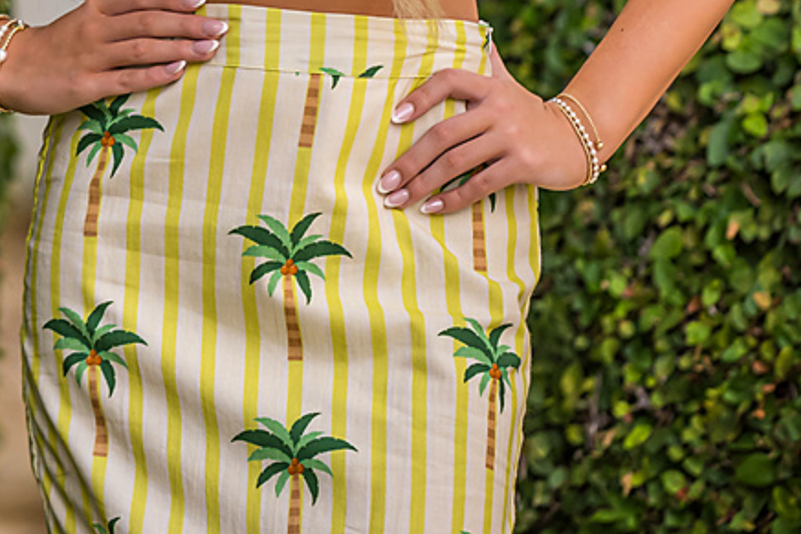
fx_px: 15279
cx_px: 37
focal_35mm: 687
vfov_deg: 2.0
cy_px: -369
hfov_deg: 3.0
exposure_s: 1/1000
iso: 500
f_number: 2.8
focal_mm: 200
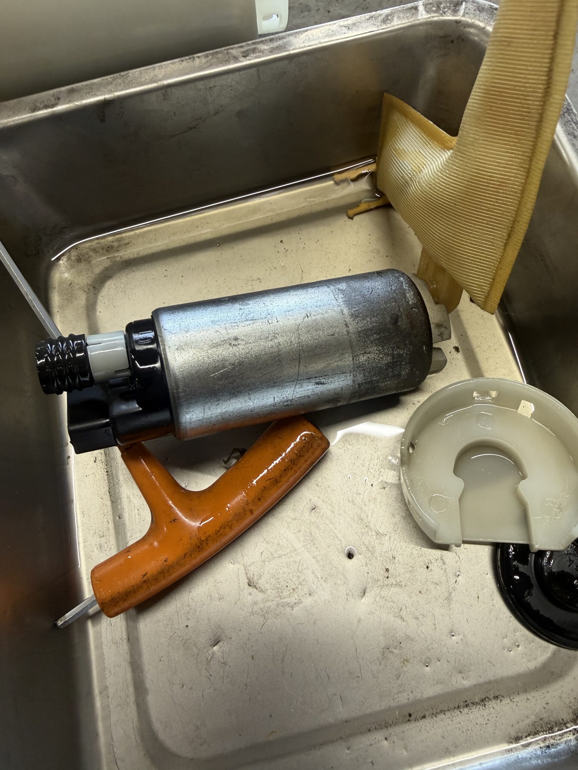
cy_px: 385
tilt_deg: -71.6
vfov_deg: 71.6
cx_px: 289
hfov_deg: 56.8
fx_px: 534
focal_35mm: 24
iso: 160
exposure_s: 1/100
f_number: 2.2
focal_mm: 2.22
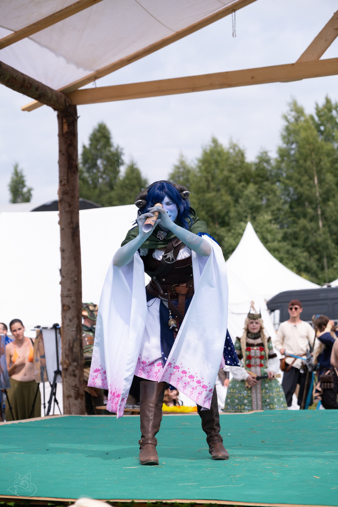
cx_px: 169
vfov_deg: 24.5
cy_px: 254
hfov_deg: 16.5
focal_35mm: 83
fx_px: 1169
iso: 160
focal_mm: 55
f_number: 3.2
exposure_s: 1/1600
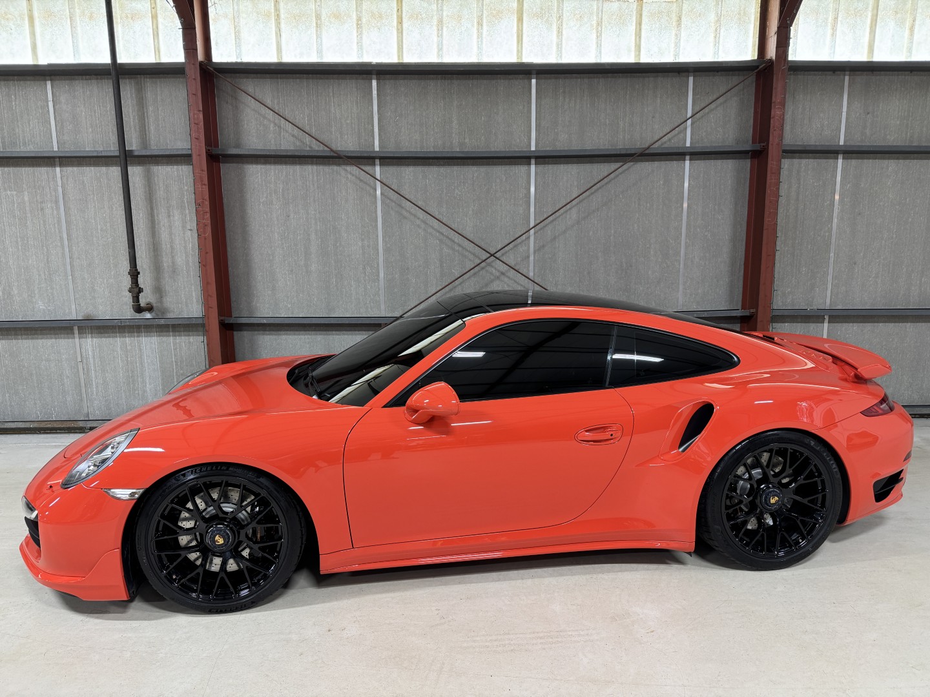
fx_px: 645
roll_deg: +1.0
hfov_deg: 71.6
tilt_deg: -10.0
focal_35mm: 24
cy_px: 348
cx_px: 465
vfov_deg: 56.8
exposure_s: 1/60
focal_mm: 6.76
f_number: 1.78
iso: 160
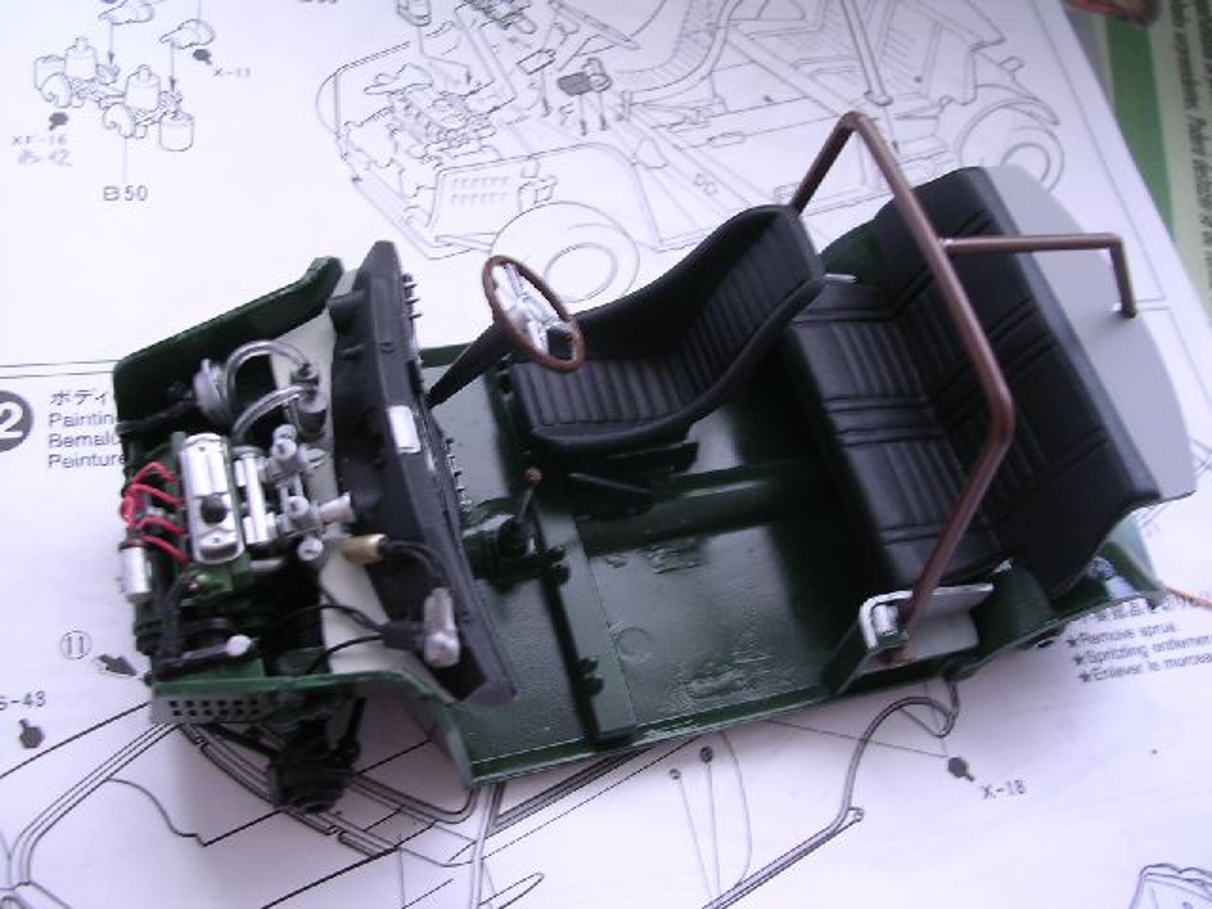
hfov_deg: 49.0
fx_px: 1330
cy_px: 454
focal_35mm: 38
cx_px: 606
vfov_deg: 37.7
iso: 100
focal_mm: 5.8
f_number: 2.8
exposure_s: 1/11.4
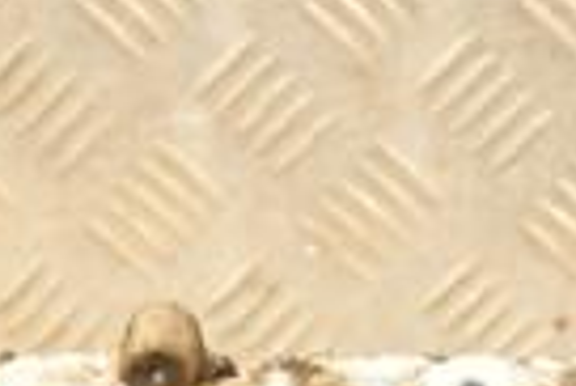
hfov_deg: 6.9
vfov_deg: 4.6
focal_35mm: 297
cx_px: 432
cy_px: 755
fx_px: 4760
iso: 800
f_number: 4.8
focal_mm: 45
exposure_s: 1/100
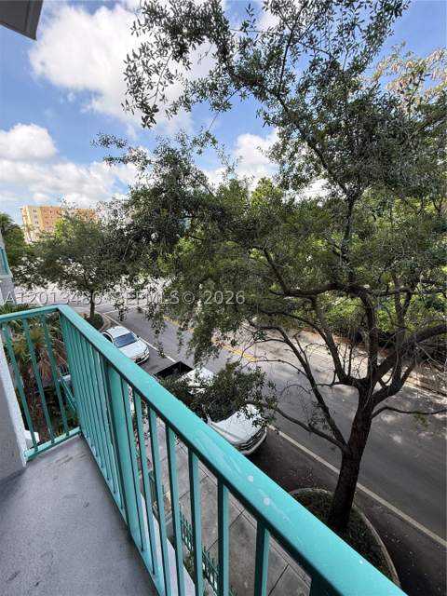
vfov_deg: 102.1
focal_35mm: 14
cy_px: 298
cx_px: 224
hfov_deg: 85.7
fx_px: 241
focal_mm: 2.22
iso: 64
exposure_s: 1/344
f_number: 2.2
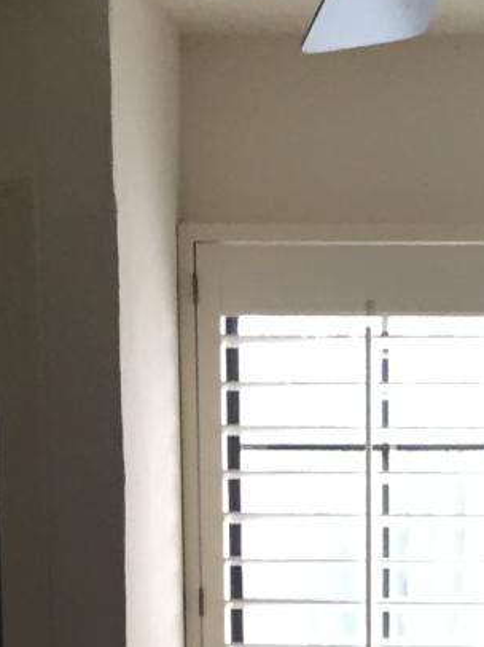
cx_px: 476
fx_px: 2669
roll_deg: +0.1
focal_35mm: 143
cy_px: 1216
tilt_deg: -13.9
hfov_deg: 10.3
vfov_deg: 12.5
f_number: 2.2
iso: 125
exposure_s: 1/30
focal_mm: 4.15
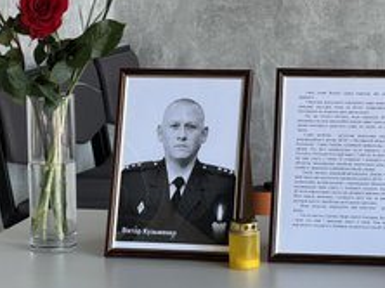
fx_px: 1544
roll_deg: +0.4
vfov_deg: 10.7
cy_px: 144
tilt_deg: -7.3
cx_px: 317
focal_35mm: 139
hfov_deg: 14.1
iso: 32
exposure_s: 1/99
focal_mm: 9
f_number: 2.8
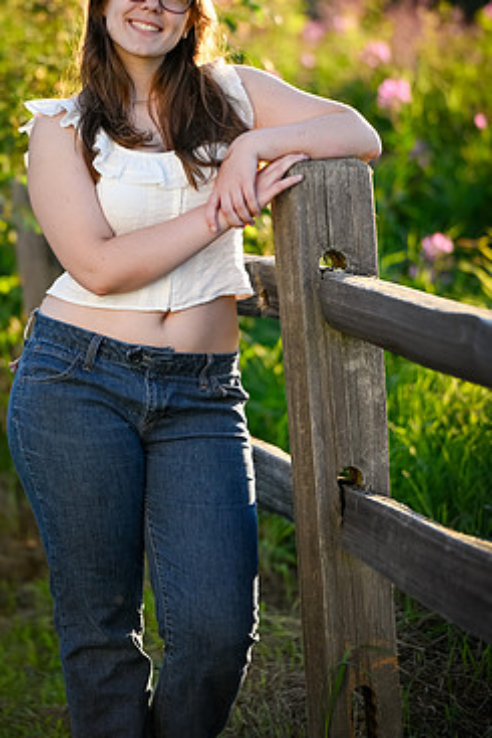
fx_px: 3010
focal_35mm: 147
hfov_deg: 9.3
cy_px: 290
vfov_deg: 13.9
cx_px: 199
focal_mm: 120
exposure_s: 1/1000
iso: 250
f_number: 2.8
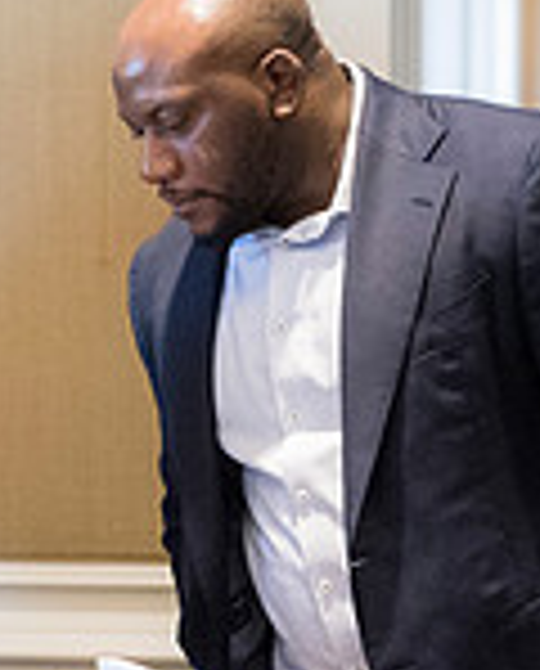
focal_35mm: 255
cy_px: 384
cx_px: -99
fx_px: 5074
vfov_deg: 7.6
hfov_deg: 6.1
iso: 6400
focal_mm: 70
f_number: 2.8
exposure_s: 1/125
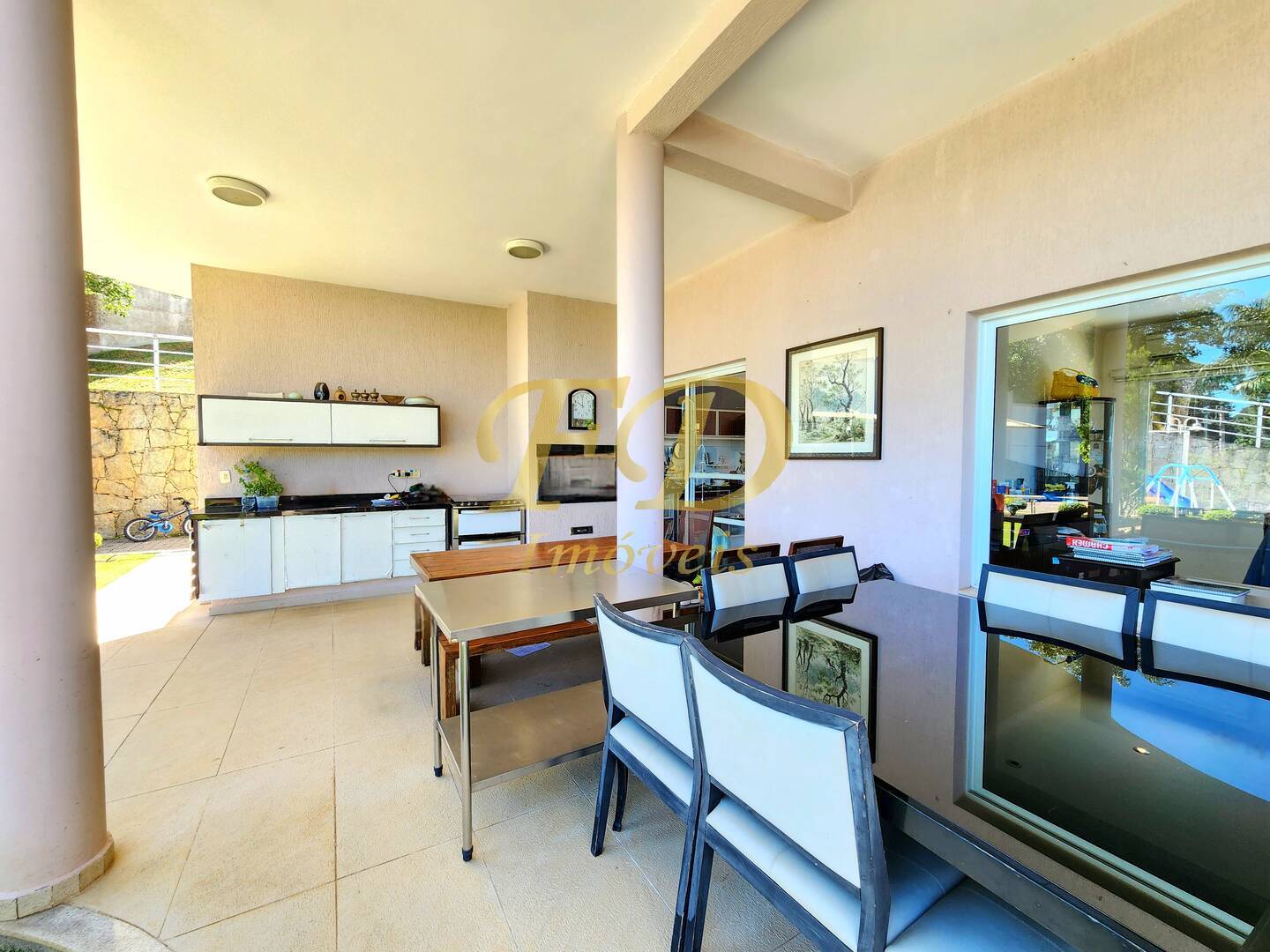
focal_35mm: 13
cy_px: 476
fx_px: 477
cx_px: 635
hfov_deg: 106.2
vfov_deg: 89.9
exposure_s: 1/120
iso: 80
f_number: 2.2
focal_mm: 2.2
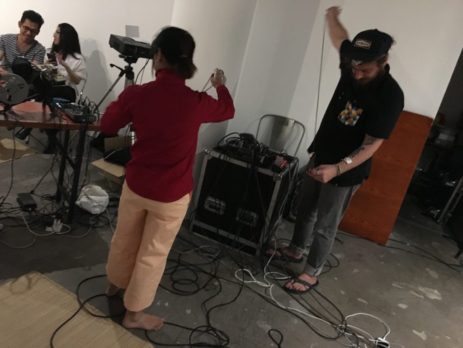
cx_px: 232
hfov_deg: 61.7
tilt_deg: -18.6
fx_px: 388
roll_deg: -12.7
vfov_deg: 48.2
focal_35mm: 29
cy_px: 174
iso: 500
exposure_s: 1/17
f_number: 2.2
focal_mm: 4.15
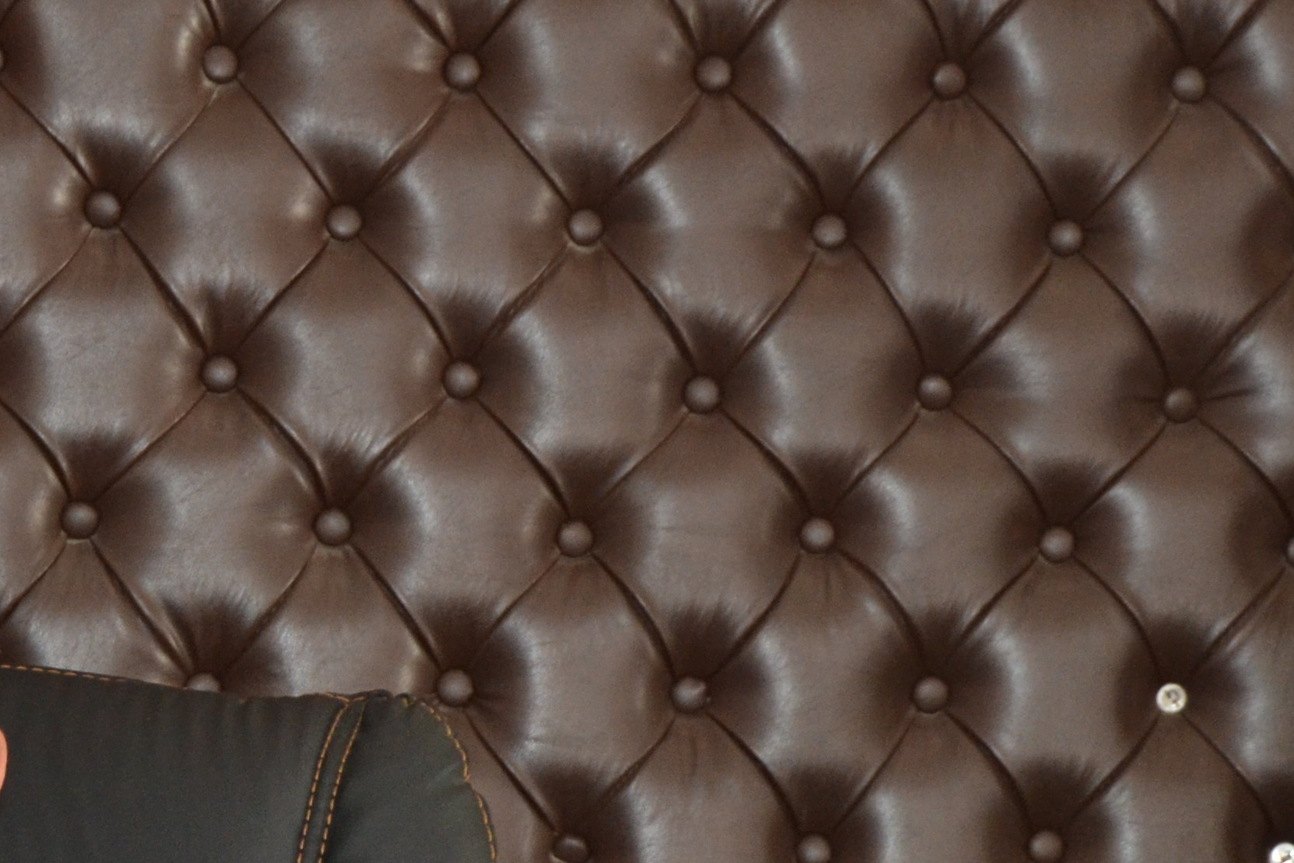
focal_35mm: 175
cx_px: -188
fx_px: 6290
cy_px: 960
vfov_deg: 7.8
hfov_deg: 11.5
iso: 1000
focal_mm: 42
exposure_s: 1/60
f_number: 5
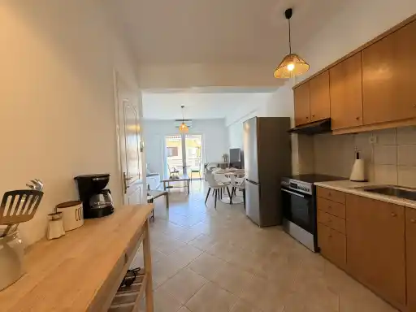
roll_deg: +3.2
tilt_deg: -2.2
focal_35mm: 14
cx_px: 208
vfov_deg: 85.7
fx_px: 168
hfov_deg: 102.1
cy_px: 156
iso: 250
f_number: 2.2
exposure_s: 1/121
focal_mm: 2.22
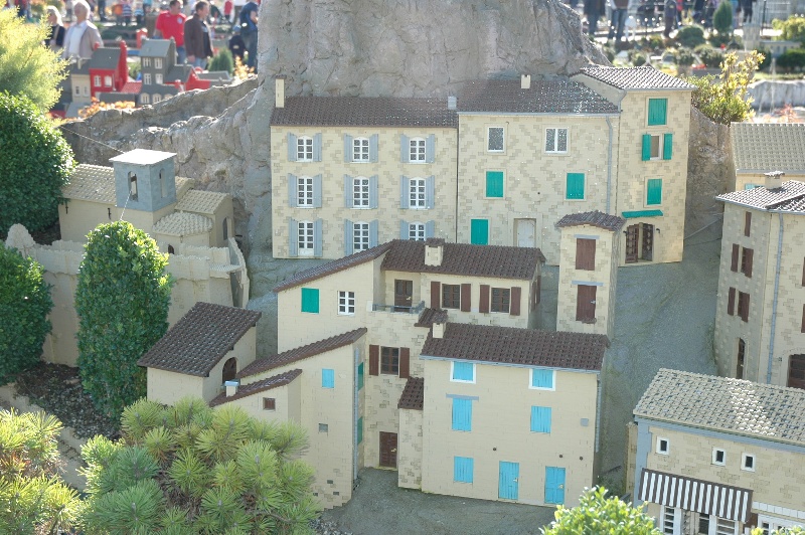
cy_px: 268
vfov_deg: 23.7
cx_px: 402
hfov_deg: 35.1
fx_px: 1274
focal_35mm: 57
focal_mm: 38
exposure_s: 1/125
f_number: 4.2
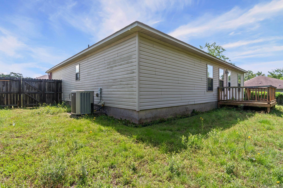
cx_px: 142
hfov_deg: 90.0
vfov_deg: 67.4
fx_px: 141
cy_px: 94
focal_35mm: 18
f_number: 9
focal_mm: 12
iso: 250
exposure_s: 1/80
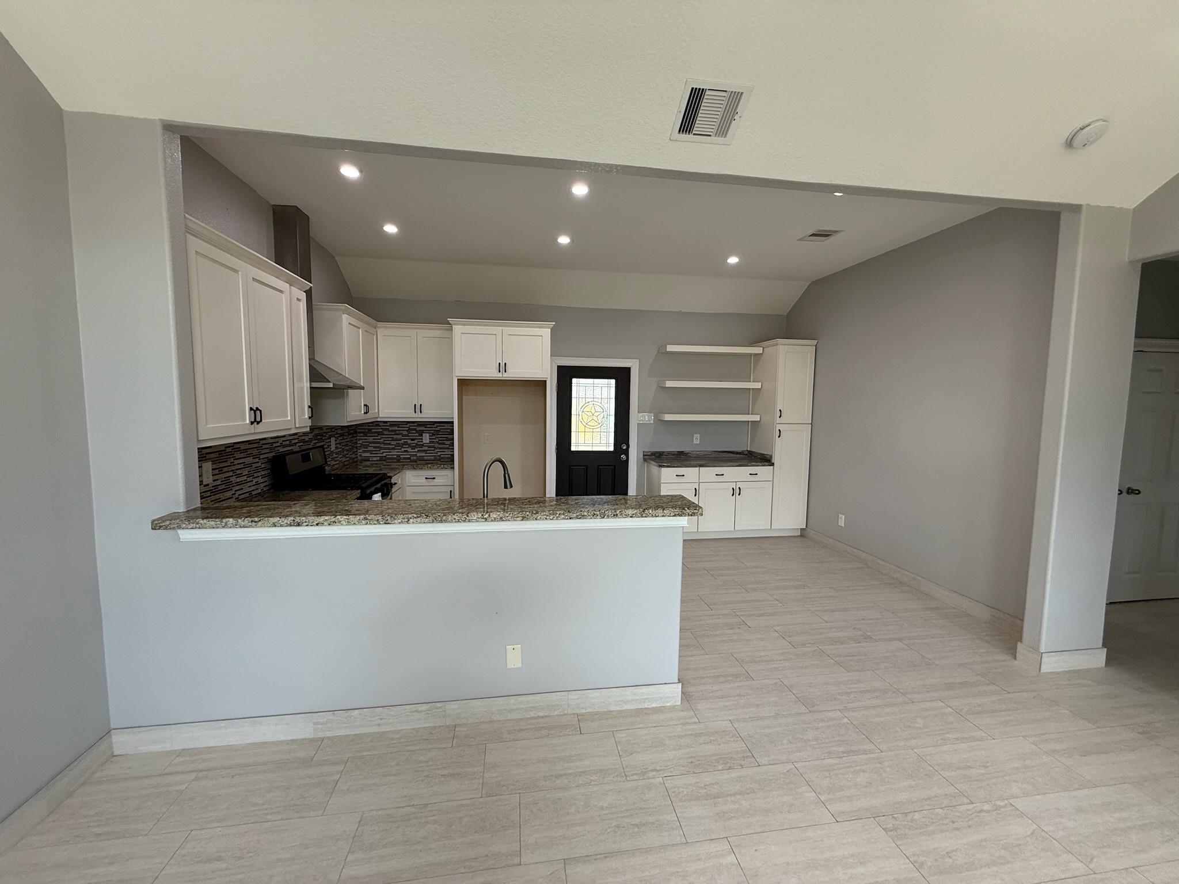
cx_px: 590
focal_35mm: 14
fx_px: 477
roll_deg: -0.9
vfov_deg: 85.7
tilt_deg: -3.5
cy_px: 442
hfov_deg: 102.1
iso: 160
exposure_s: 1/120
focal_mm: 2.22
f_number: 2.2
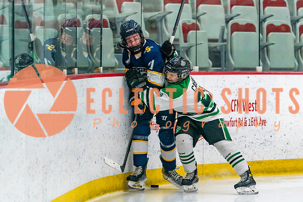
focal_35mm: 270
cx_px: 188
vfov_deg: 5.1
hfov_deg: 7.6
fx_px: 2273
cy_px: 125
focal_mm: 200
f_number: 2.8
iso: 4000
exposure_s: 1/1600
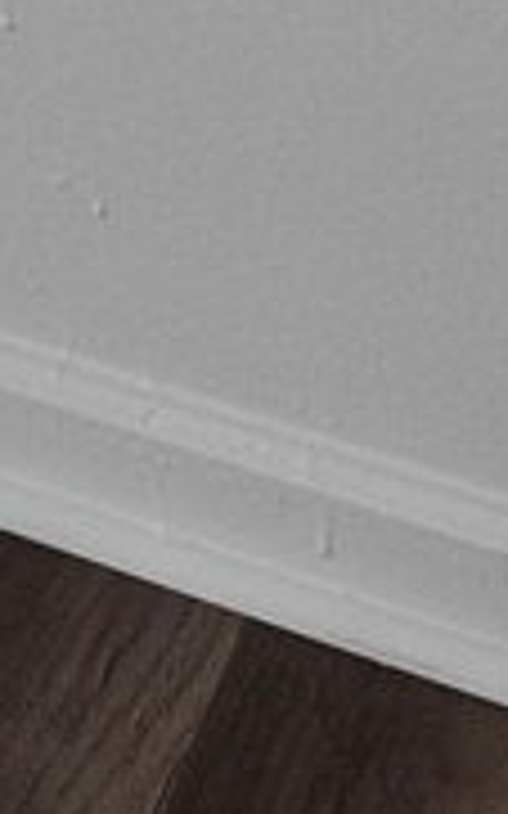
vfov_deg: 9.3
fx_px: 3835
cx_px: -3929
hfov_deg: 3.5
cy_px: -1702
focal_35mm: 173
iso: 400
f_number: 7.1
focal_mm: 15
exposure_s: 1/100
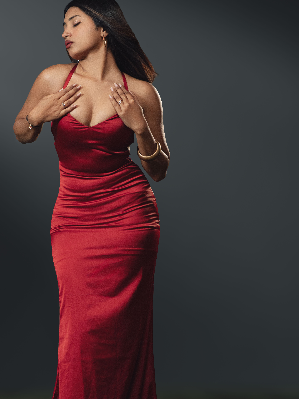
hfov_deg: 10.7
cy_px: 227
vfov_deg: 14.3
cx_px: 104
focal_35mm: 138
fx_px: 1589
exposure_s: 1/250
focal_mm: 85
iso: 1000
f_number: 2.2
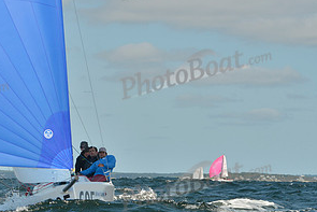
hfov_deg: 11.3
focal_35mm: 181
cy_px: 143
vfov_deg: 7.6
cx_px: 66
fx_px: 1595
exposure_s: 1/1600
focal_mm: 92
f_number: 10
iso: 400
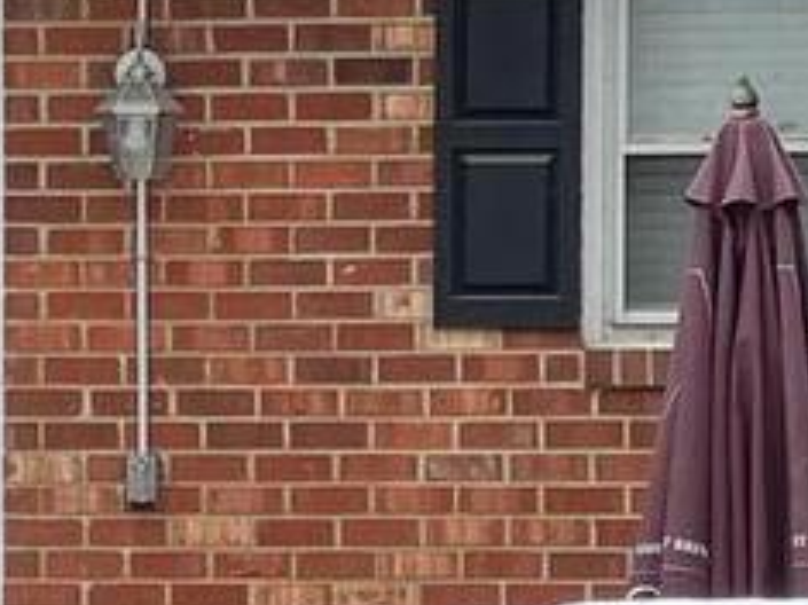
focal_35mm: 122
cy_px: -203
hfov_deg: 15.2
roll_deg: -0.4
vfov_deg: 11.8
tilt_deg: -0.4
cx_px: -323
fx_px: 2846
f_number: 1.8
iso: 32
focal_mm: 3.99
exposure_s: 1/436
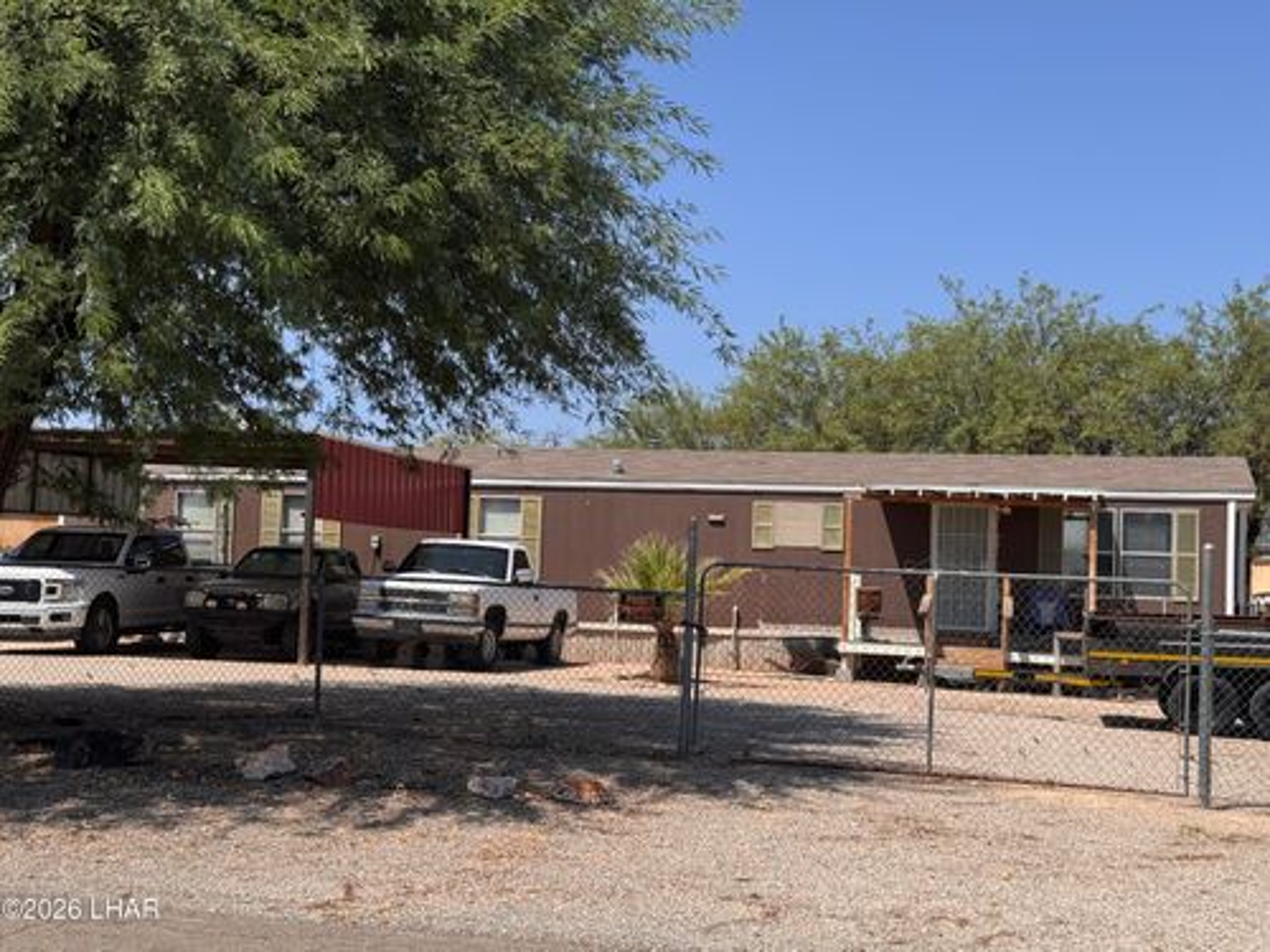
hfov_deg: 39.7
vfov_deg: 30.3
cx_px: 635
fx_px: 1761
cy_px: 476
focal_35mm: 48
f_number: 1.78
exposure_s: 1/4310
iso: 64
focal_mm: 6.76
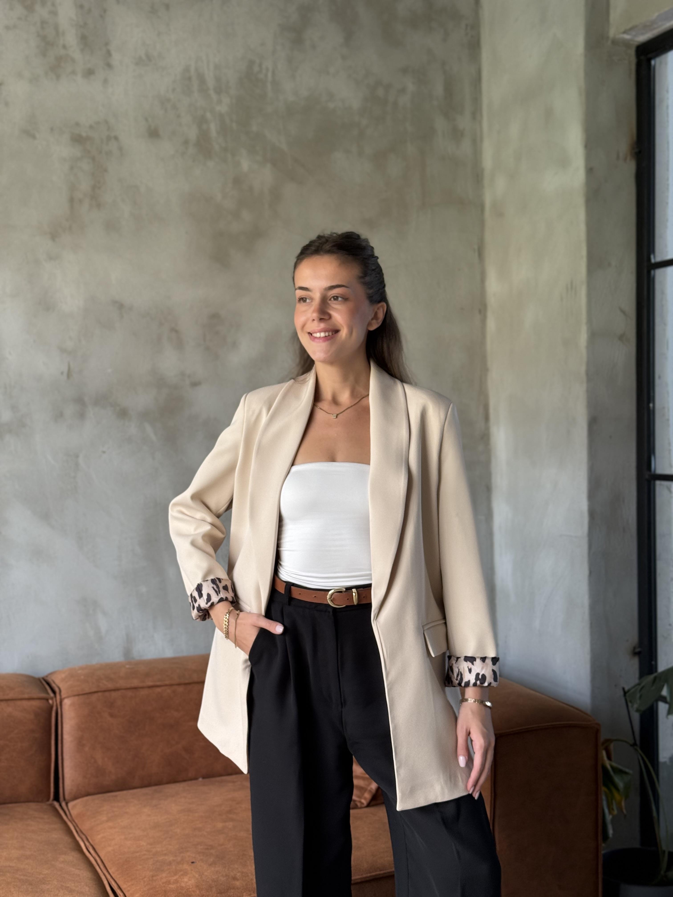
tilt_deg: -1.4
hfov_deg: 30.3
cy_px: 448
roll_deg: +0.3
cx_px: 336
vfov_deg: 39.7
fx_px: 1244
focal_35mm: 48
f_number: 1.78
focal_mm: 6.76
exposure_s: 1/60
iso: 125
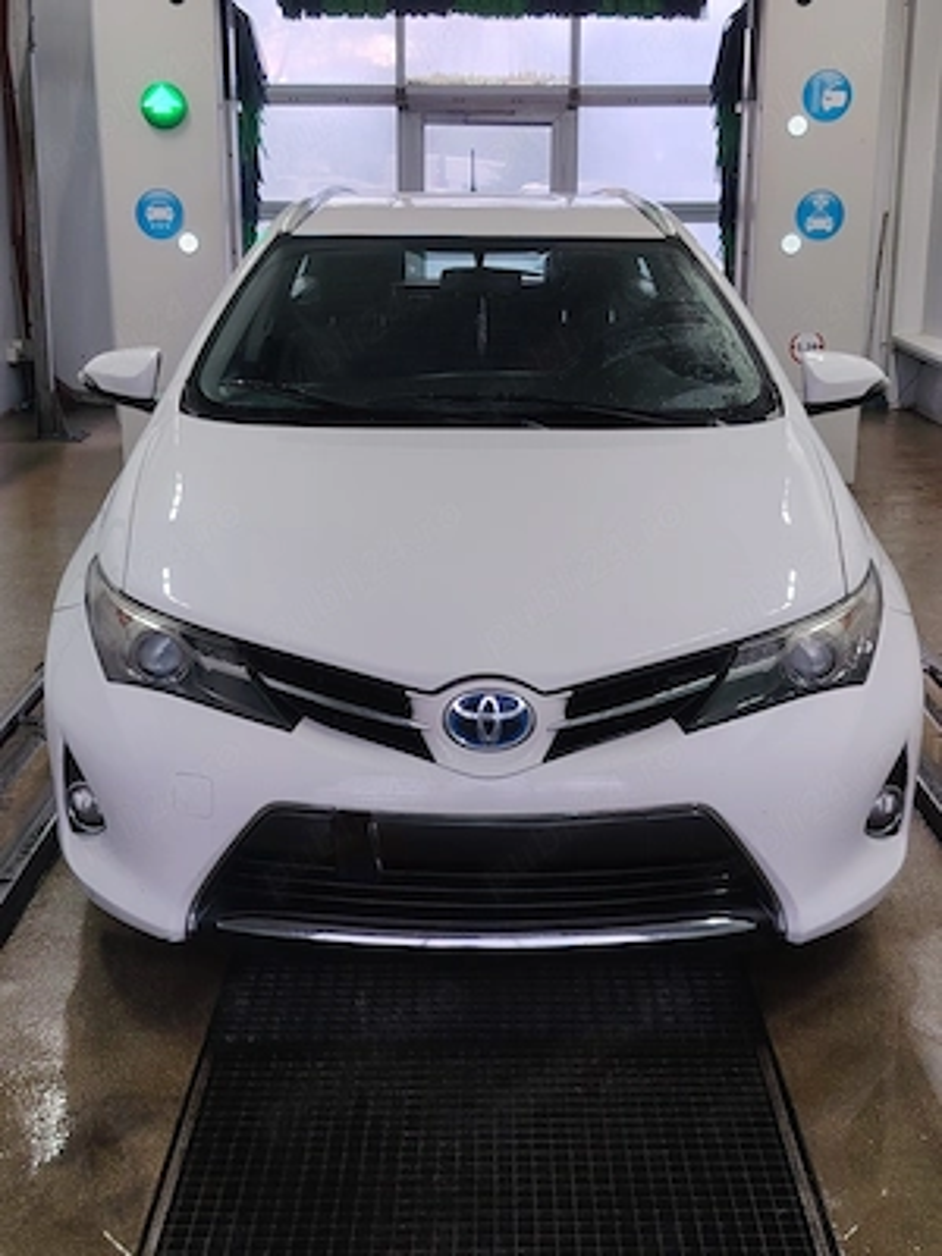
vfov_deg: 42.1
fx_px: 1633
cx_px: 471
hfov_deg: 32.2
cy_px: 628
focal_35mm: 45
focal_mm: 5.25
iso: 252
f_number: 1.75
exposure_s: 1/33.3
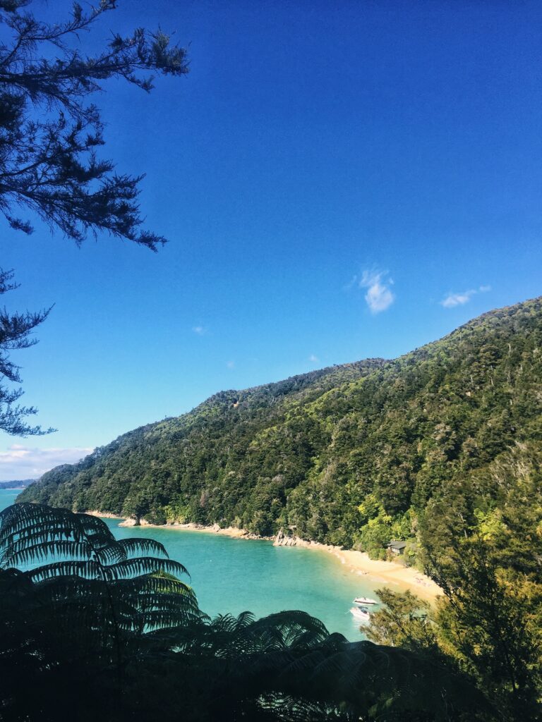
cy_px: 361
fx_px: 605
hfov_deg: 48.2
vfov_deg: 61.7
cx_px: 271
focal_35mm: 29
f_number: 2.2
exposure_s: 1/1721
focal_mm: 4.15
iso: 32
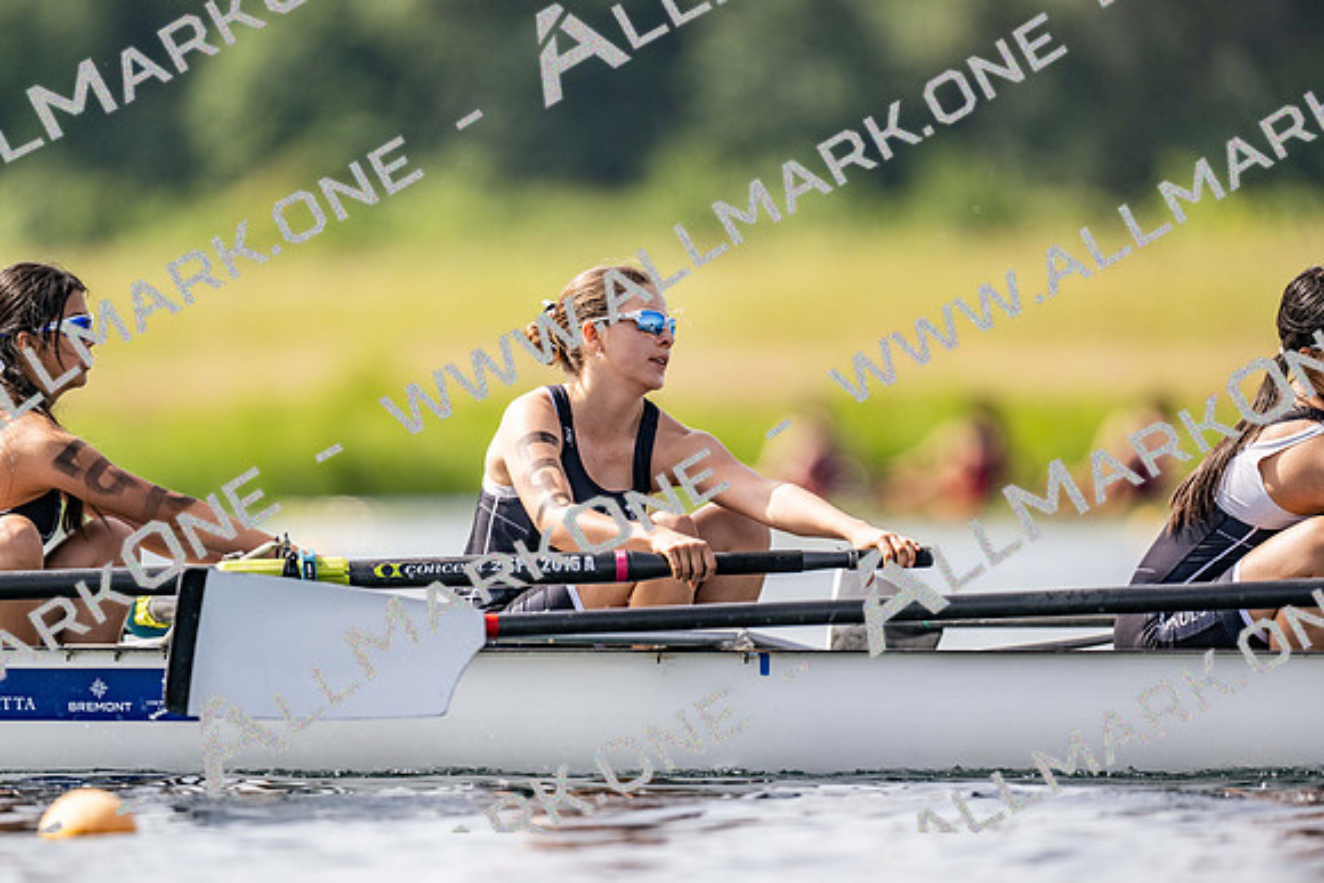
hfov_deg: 3.4
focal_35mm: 600
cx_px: 662
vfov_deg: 2.3
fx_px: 22071
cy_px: 442
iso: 220
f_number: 4
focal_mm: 600
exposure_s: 1/2500
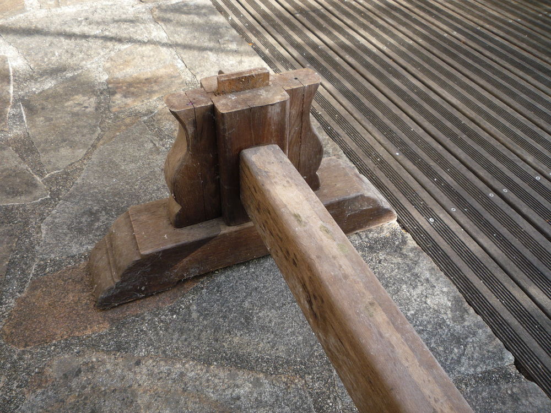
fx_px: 478
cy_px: 206
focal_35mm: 30
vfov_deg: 46.8
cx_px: 276
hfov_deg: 60.0
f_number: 3.3
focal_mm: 5.2
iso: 100
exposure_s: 1/100
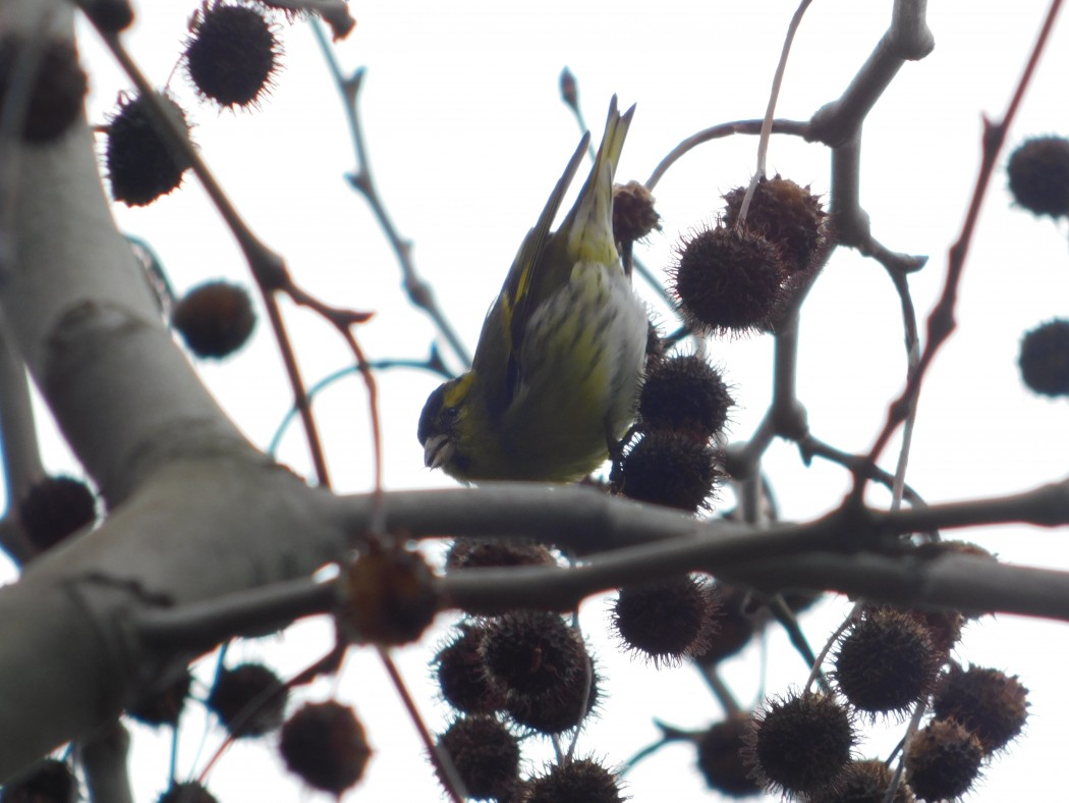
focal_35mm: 914
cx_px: 534
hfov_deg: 2.2
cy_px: 402
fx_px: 28232
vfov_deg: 1.6
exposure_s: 1/250
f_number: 6.5
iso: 140
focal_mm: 160
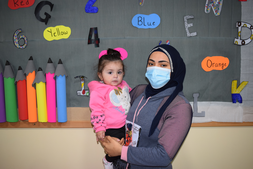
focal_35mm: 36
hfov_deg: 53.1
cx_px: 126
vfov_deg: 36.9
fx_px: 253
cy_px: 84
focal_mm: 24
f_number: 5
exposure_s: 1/100
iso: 800
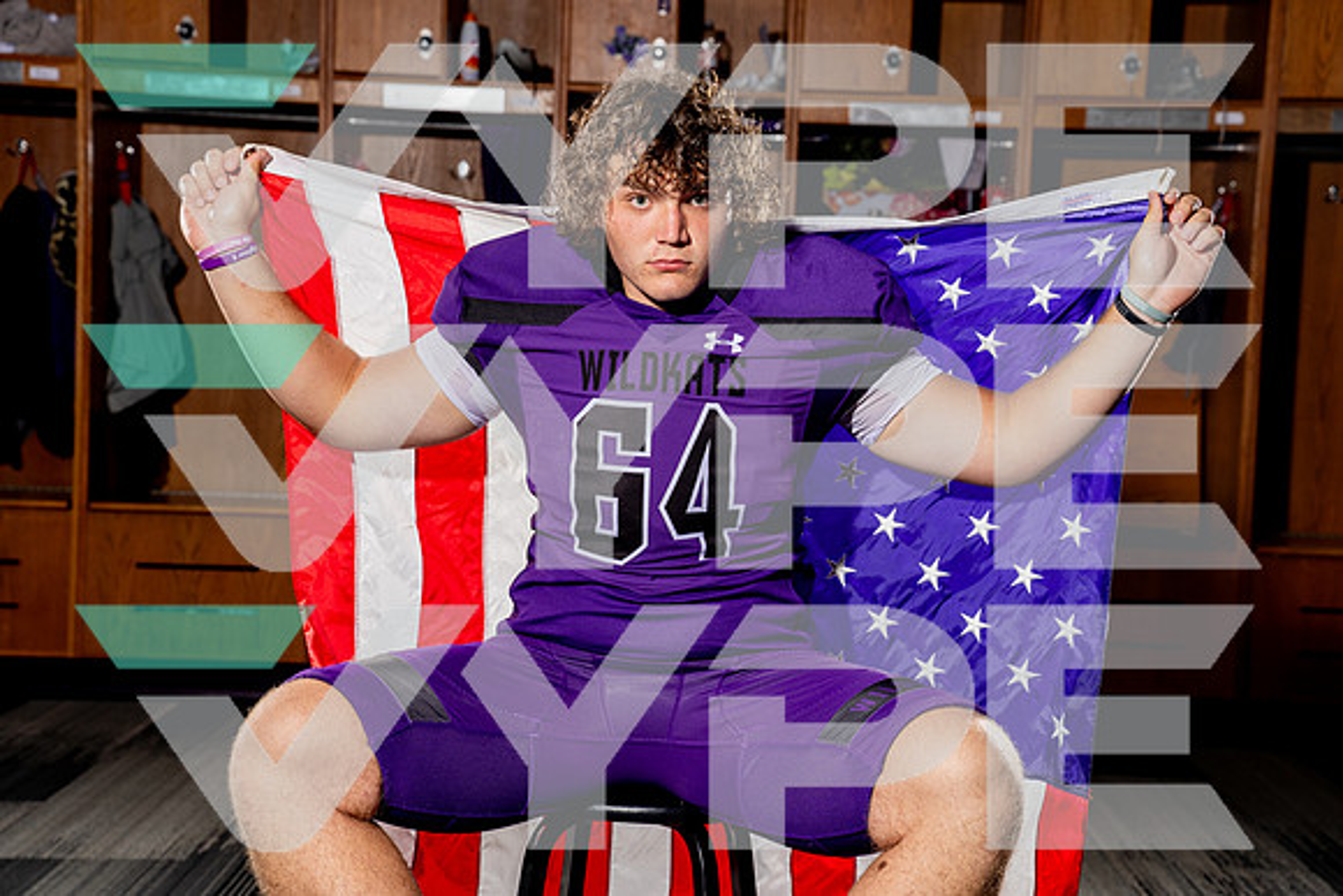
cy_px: 448
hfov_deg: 28.8
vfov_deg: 19.5
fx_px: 2612
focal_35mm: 70
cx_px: 672
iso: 100
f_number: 5.6
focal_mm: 70
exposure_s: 1/250
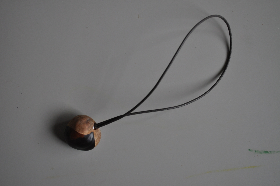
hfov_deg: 33.4
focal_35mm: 60
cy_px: 93
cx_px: 140
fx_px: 466
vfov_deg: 22.6
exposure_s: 1/60
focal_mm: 40
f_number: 5.3
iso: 800
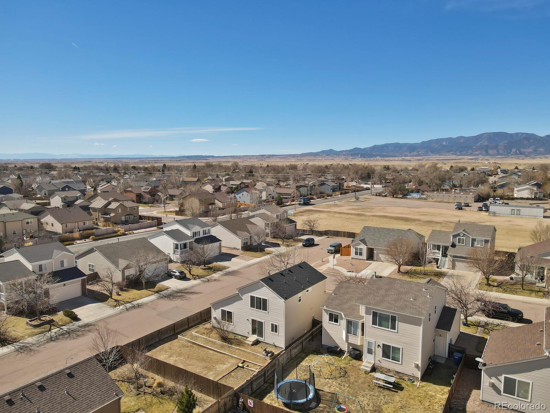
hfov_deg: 71.6
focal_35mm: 24
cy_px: 206
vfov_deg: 56.8
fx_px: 381
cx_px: 275
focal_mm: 4.5
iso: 100
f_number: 2.8
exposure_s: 1/400
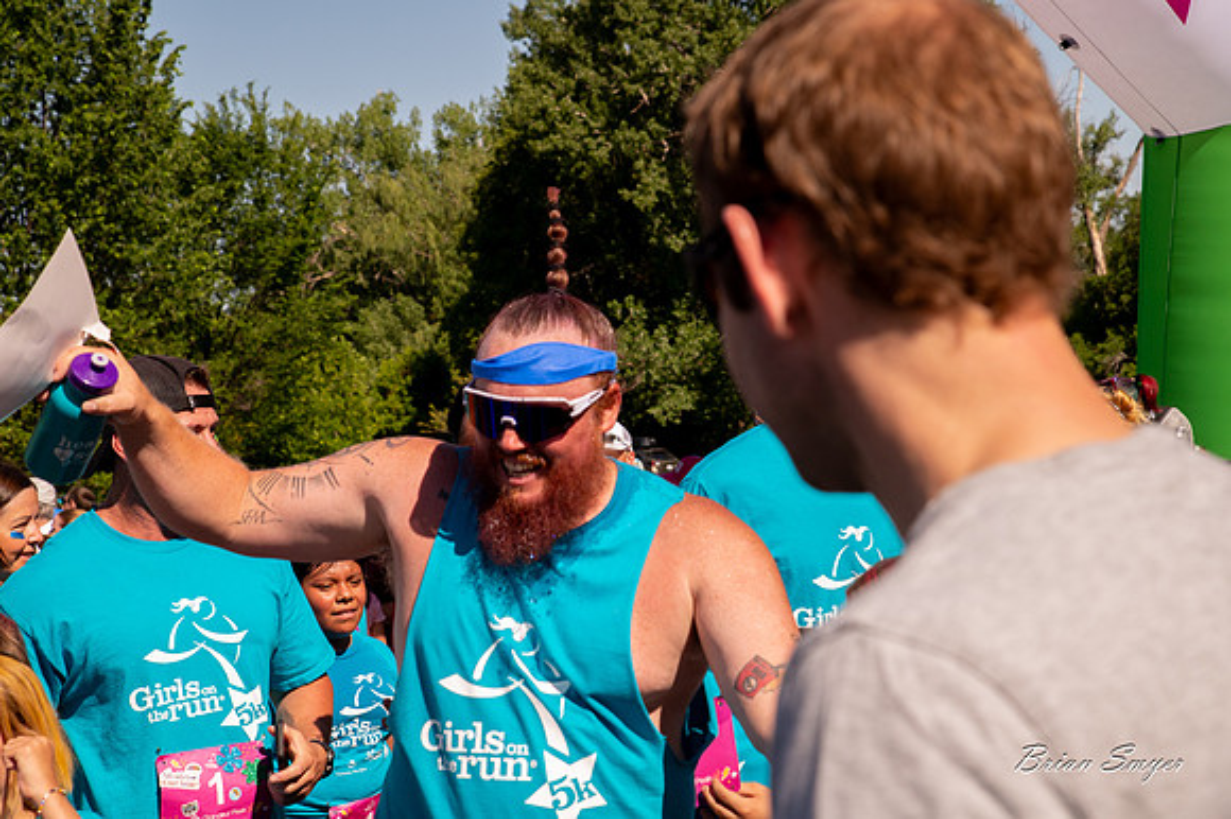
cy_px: 410
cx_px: 616
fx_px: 2939
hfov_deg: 23.7
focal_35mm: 86
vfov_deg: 15.9
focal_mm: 86
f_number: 11
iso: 800
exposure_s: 1/1000
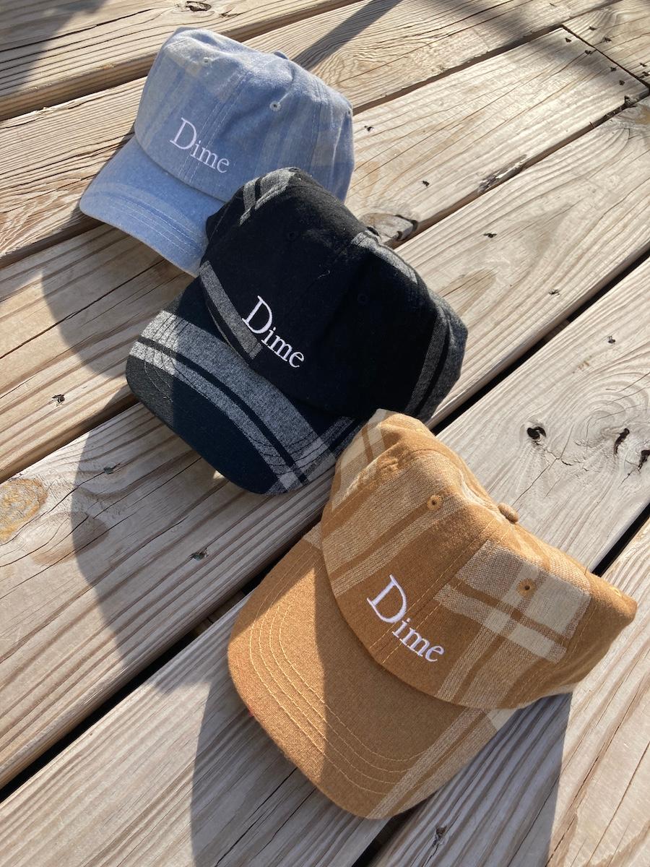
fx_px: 701
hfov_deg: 49.7
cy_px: 434
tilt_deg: -55.1
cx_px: 325
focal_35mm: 28
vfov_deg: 63.4
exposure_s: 1/1567
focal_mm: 3.99
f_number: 1.8
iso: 20
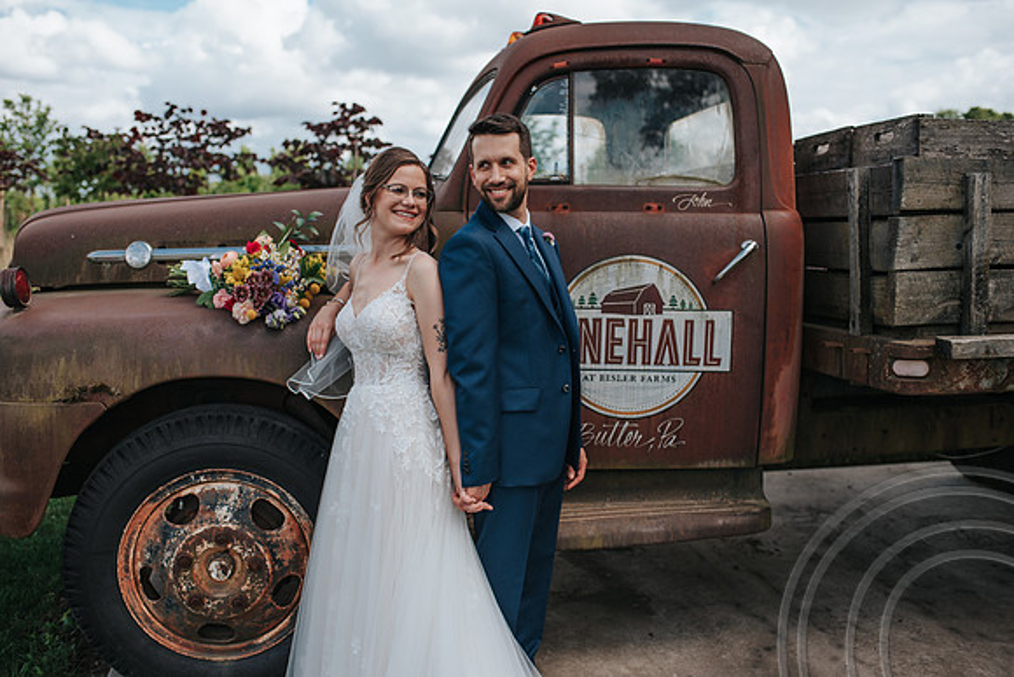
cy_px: 338
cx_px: 507
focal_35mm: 35
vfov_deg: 37.7
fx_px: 991
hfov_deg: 54.2
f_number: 3.2
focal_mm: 35
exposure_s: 1/800
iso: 125
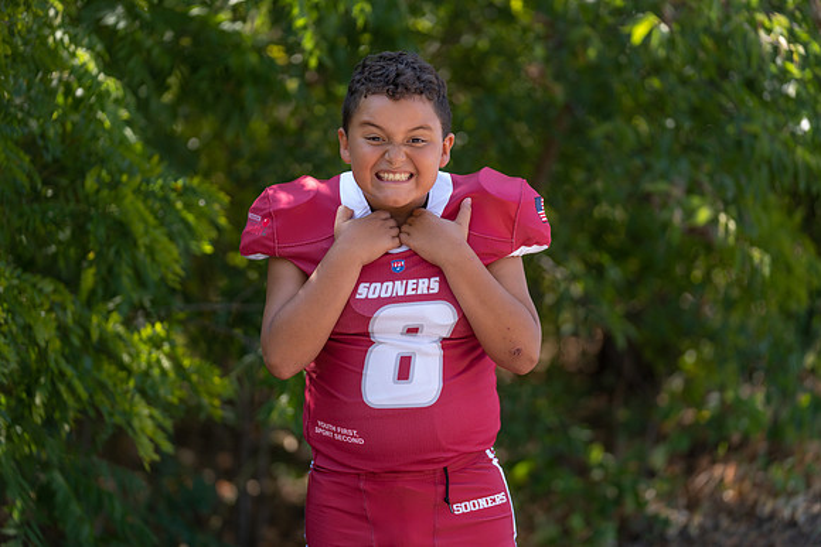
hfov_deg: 17.9
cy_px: 274
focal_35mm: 114
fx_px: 2600
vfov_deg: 12.0
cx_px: 410
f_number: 2.8
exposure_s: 1/320
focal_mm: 114
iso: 80
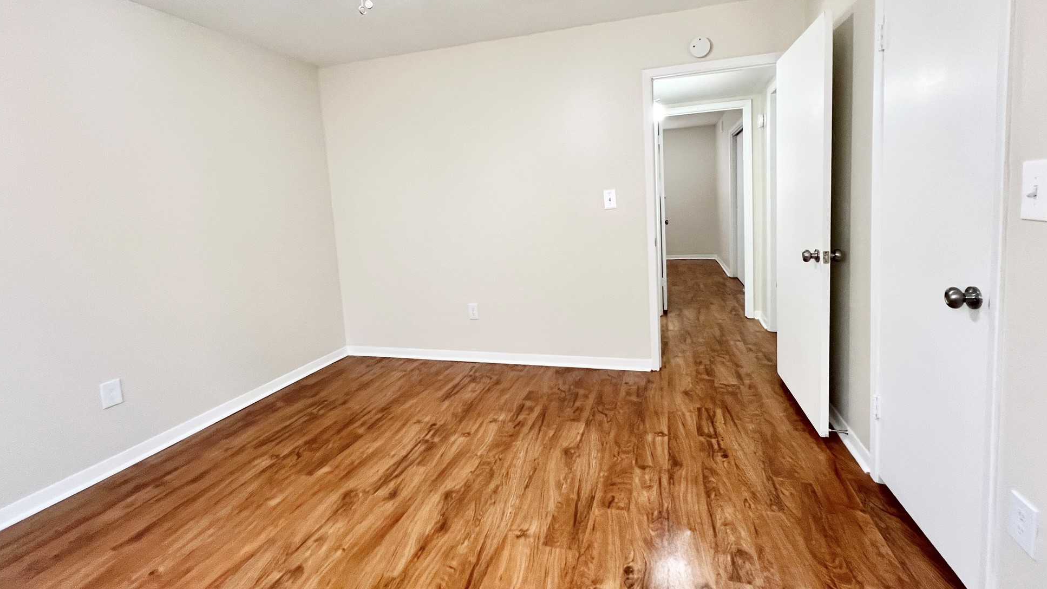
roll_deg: +2.7
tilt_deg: -6.5
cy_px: 243
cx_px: 549
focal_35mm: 15
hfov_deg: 102.9
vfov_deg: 70.0
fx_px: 416
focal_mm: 1.57
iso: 250
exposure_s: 1/120
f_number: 1.8
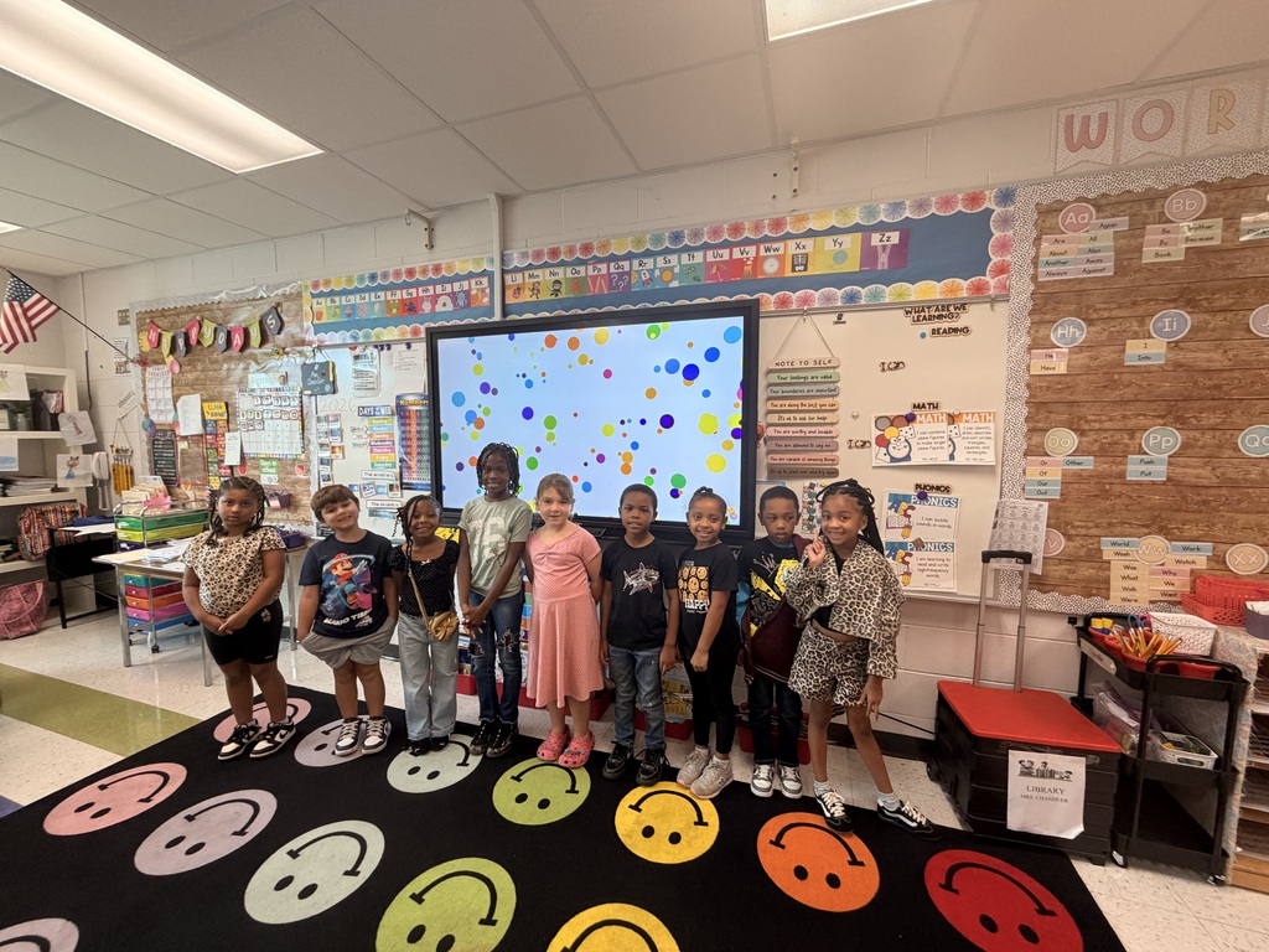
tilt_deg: -4.3
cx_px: 634
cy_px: 476
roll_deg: -0.3
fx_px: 513
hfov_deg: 102.1
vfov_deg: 85.7
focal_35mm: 14
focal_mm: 2.22
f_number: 2.2
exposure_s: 1/120
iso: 250
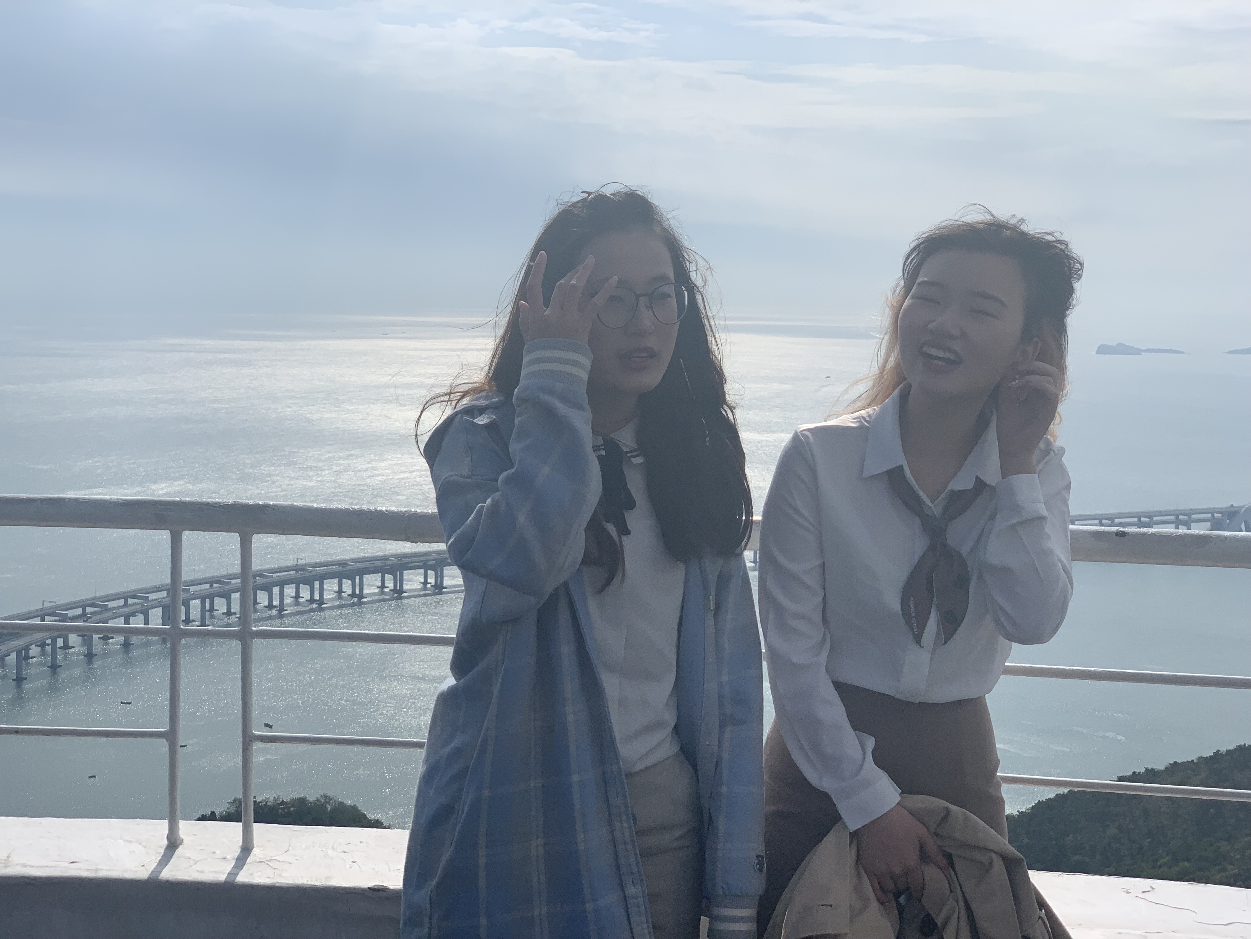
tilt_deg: -3.2
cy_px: 470
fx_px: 1879
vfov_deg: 28.0
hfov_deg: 36.8
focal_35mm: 52
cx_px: 626
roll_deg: +1.2
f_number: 2.4
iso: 16
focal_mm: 6
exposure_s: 1/3984
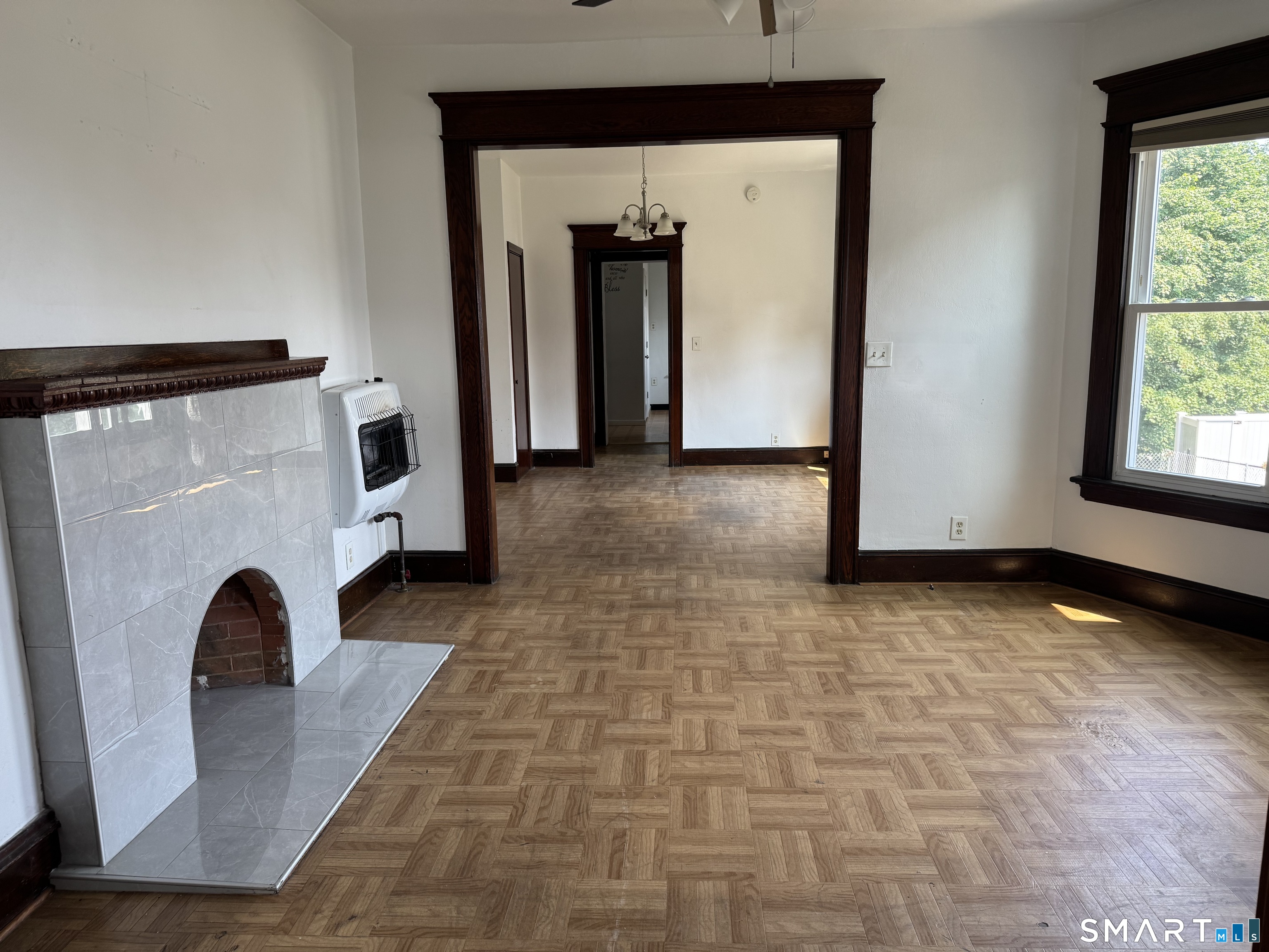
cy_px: 476
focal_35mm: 24
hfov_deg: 71.6
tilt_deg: -10.7
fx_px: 880
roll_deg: +0.7
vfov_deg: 56.8
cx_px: 634
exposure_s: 1/121
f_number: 1.78
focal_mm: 6.76
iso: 100
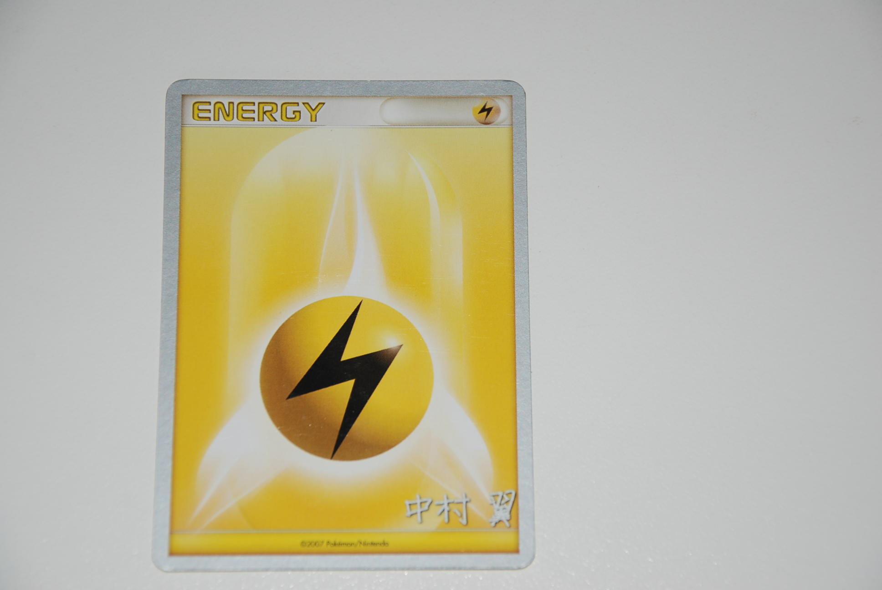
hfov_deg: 17.0
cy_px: 295
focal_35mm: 120
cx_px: 441
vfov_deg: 11.5
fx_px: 2944
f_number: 5.6
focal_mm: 80
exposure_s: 1/60
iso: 200
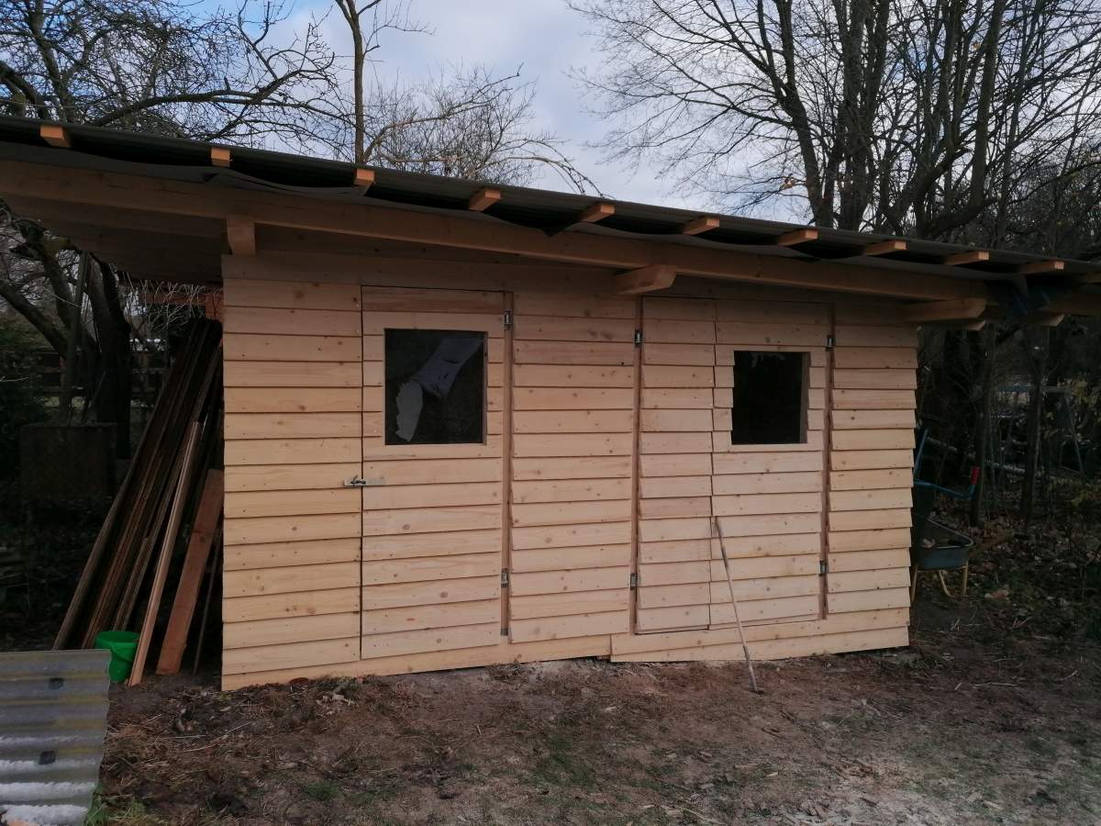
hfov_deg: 65.3
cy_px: 413
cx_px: 550
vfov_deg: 51.4
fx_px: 859
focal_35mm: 27
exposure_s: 1/649
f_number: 1.8
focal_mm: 4.75
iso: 50
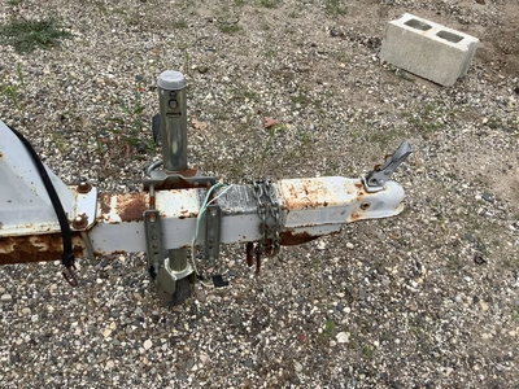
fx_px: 465
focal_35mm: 31
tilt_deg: -44.8
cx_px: 260
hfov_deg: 58.4
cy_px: 194
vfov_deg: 45.4
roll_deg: -3.3
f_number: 2.4
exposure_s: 1/769
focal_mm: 3.3
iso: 25
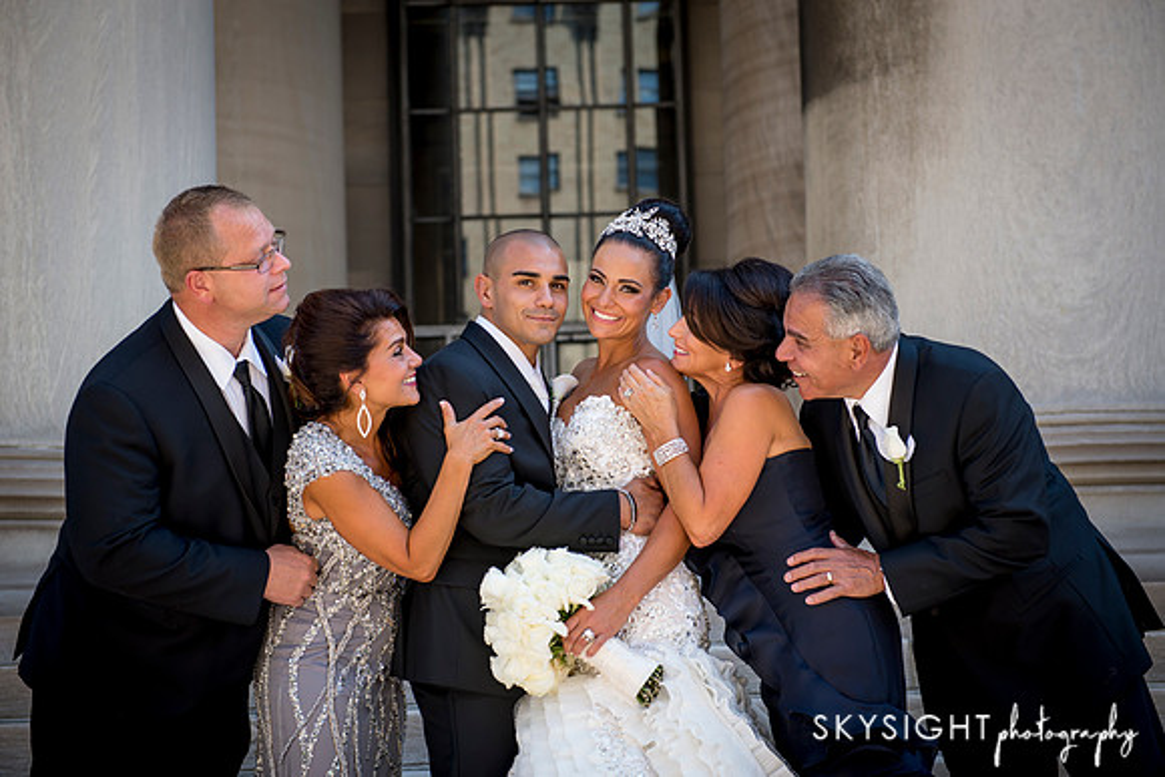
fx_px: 2266
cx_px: 582
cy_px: 388
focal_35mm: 70
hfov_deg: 28.8
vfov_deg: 19.5
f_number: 4.5
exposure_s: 1/500
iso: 400
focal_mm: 70
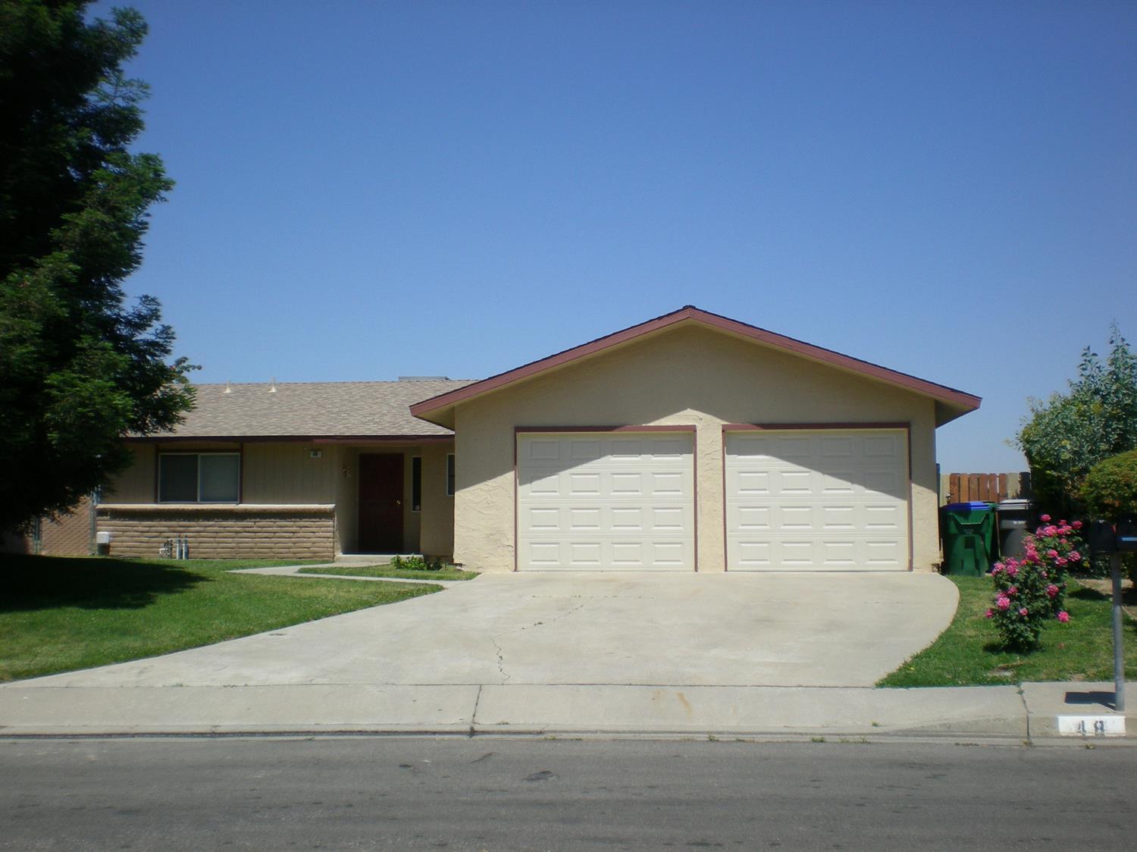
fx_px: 1248
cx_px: 568
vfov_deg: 37.7
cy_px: 426
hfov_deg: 49.0
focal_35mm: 38
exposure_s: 1/684
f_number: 4.6
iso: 77
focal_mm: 6.3
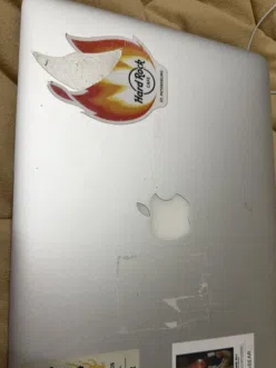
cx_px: 135
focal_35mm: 29
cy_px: 220
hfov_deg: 48.2
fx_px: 308
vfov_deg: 61.2
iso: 200
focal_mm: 6.76
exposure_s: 1/50
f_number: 1.78
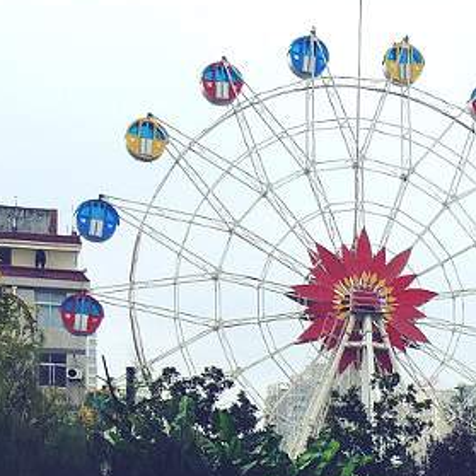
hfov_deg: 11.8
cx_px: 672
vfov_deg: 11.7
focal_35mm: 142
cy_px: 729
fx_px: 2209
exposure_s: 1/762
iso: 100
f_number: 2
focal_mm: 4.26
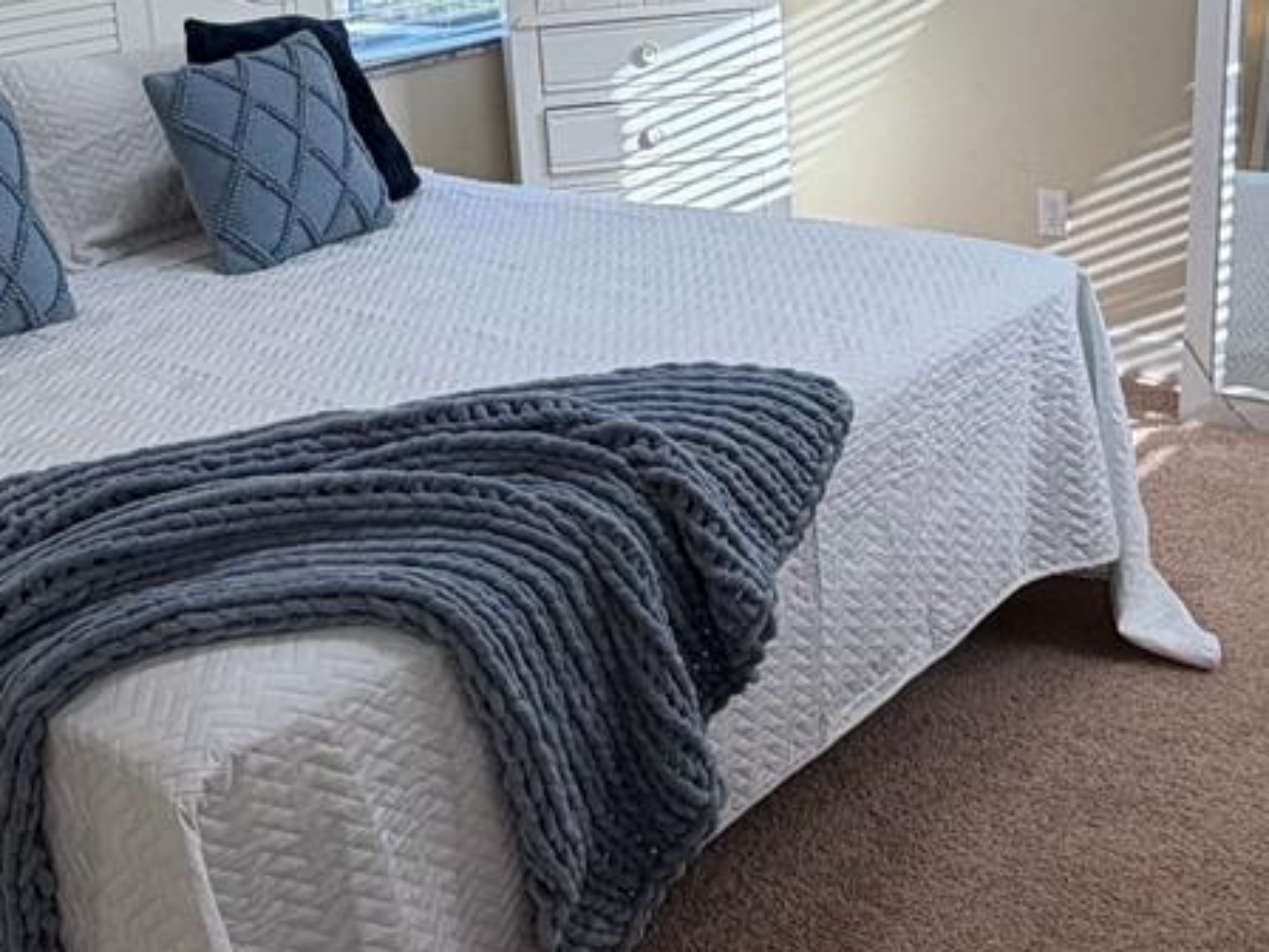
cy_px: 37
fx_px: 1833
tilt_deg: -8.6
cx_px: 728
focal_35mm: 50
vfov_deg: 27.7
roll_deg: +4.2
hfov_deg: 38.1
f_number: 2.2
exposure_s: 1/120
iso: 64
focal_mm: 2.22
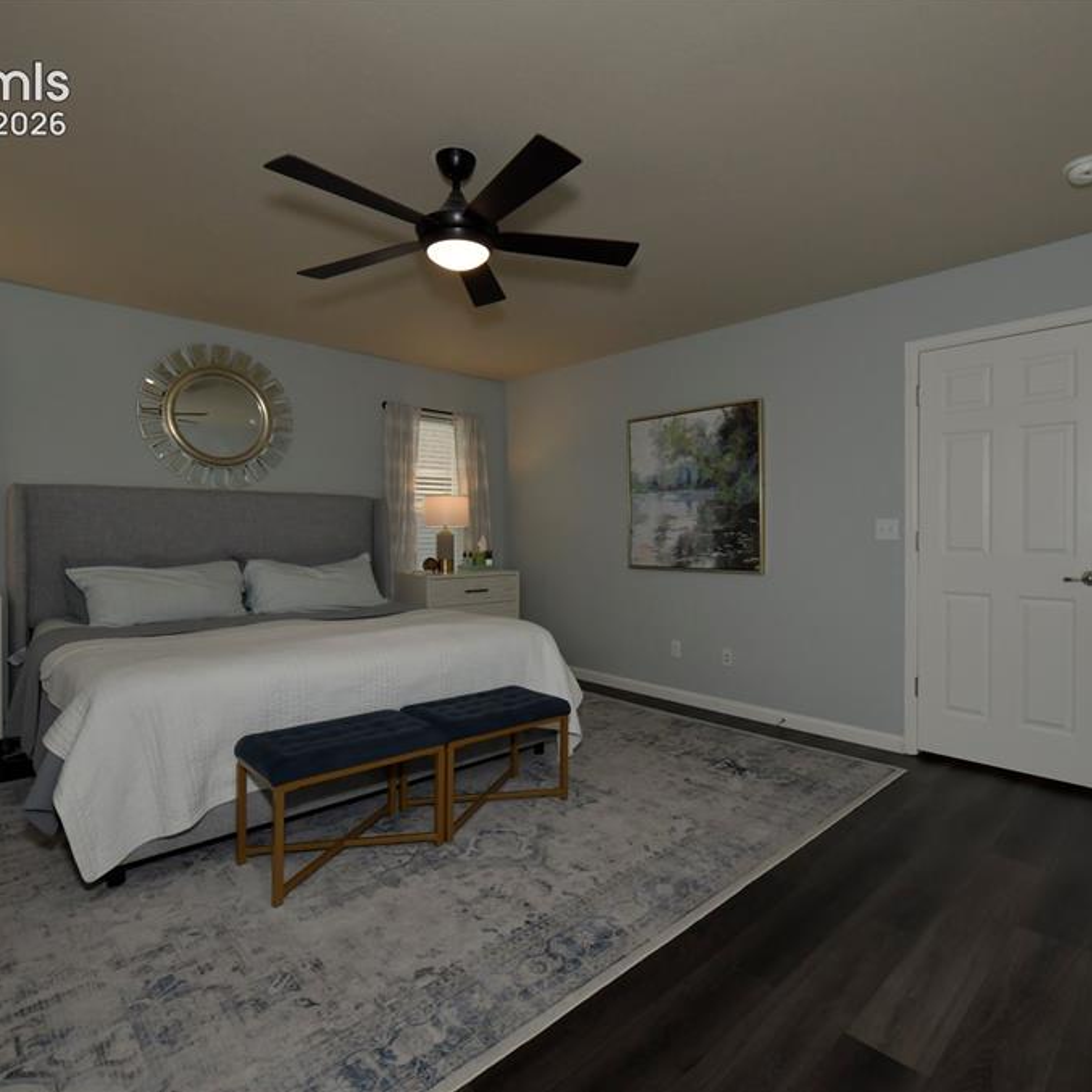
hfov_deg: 80.6
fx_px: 642
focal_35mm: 18
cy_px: 544
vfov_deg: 80.7
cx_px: 581
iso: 1250
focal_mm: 14
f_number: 11
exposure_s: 1/160
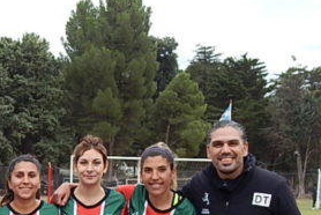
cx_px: -57
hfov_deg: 17.9
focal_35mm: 109
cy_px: 264
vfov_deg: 12.3
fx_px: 973
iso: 125
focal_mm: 6.8
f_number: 3.4
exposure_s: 1/250
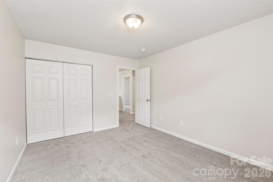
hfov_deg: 100.4
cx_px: 136
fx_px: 114
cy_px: 91
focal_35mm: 15
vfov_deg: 77.3
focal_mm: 15
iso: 200
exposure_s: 1/15
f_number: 8
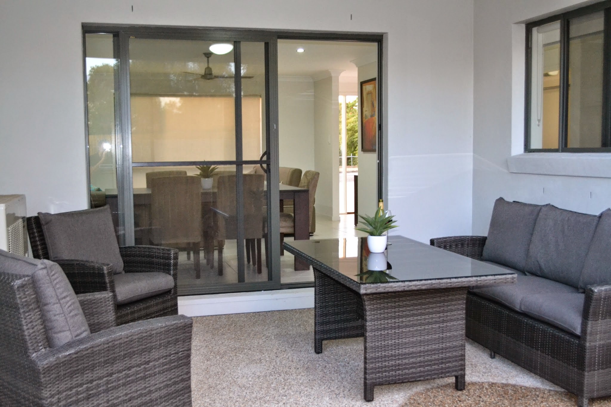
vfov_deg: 34.2
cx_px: 306
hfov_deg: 49.6
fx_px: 662
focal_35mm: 39
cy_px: 204
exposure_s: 1/60
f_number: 4.2
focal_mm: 26
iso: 2500
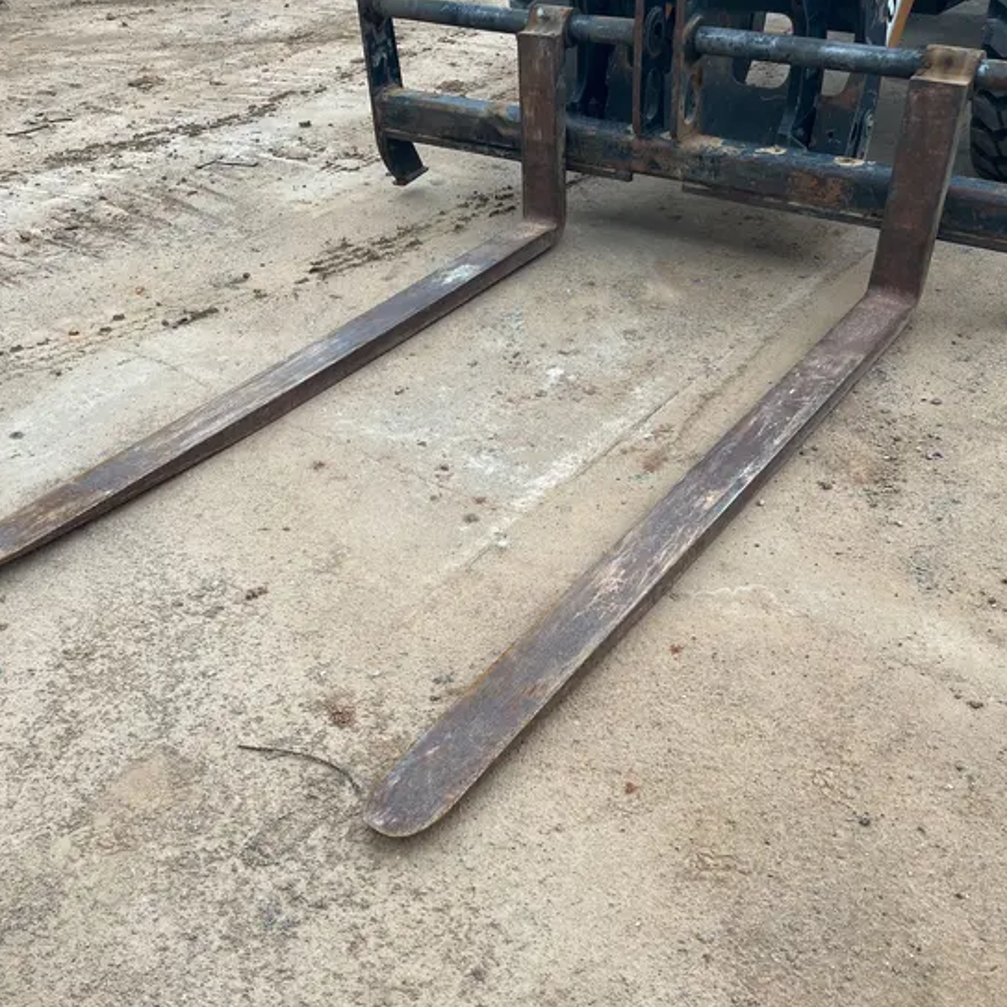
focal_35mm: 31
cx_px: 504
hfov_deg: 52.5
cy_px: 598
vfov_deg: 52.2
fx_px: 1020
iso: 64
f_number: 1.6
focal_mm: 5.1
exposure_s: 1/122
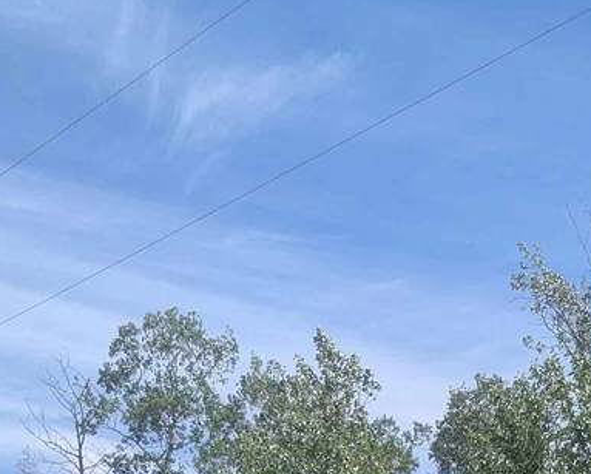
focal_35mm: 52
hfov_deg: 35.9
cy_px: 735
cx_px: 265
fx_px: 910
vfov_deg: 22.9
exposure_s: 1/1274
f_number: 2.2
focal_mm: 2.35
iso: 47
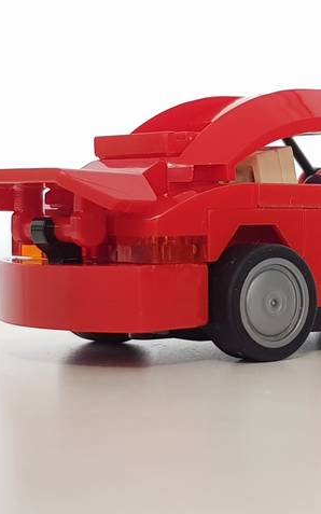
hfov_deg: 23.6
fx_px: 728
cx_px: 334
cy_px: 248
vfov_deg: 38.9
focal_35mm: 52
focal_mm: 4.3
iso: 100
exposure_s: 1/50
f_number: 1.7
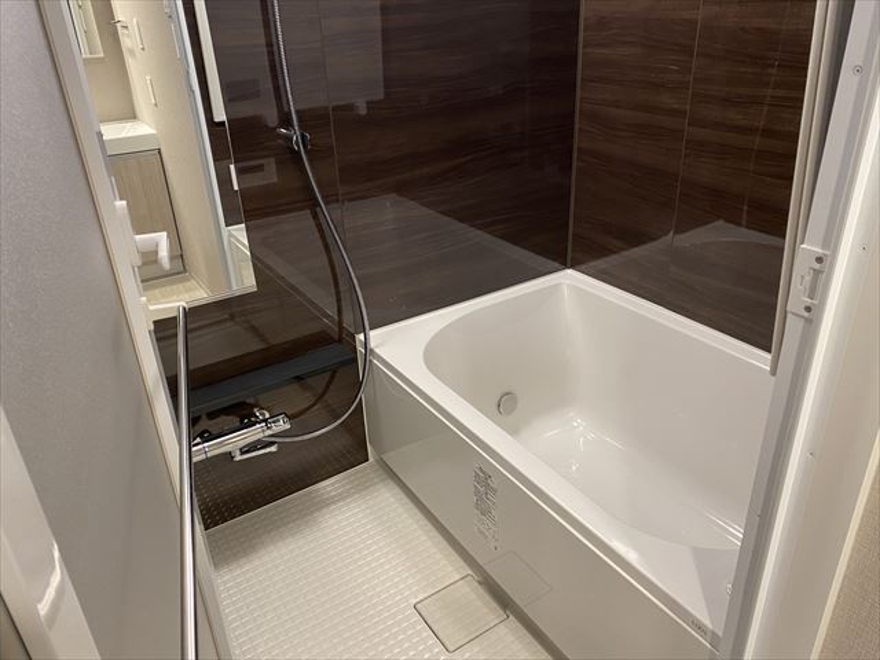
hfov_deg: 67.3
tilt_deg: -26.7
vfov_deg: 53.1
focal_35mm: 26
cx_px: 440
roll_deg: +3.2
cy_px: 330
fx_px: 661
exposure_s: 1/50
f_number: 1.8
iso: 160
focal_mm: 4.25
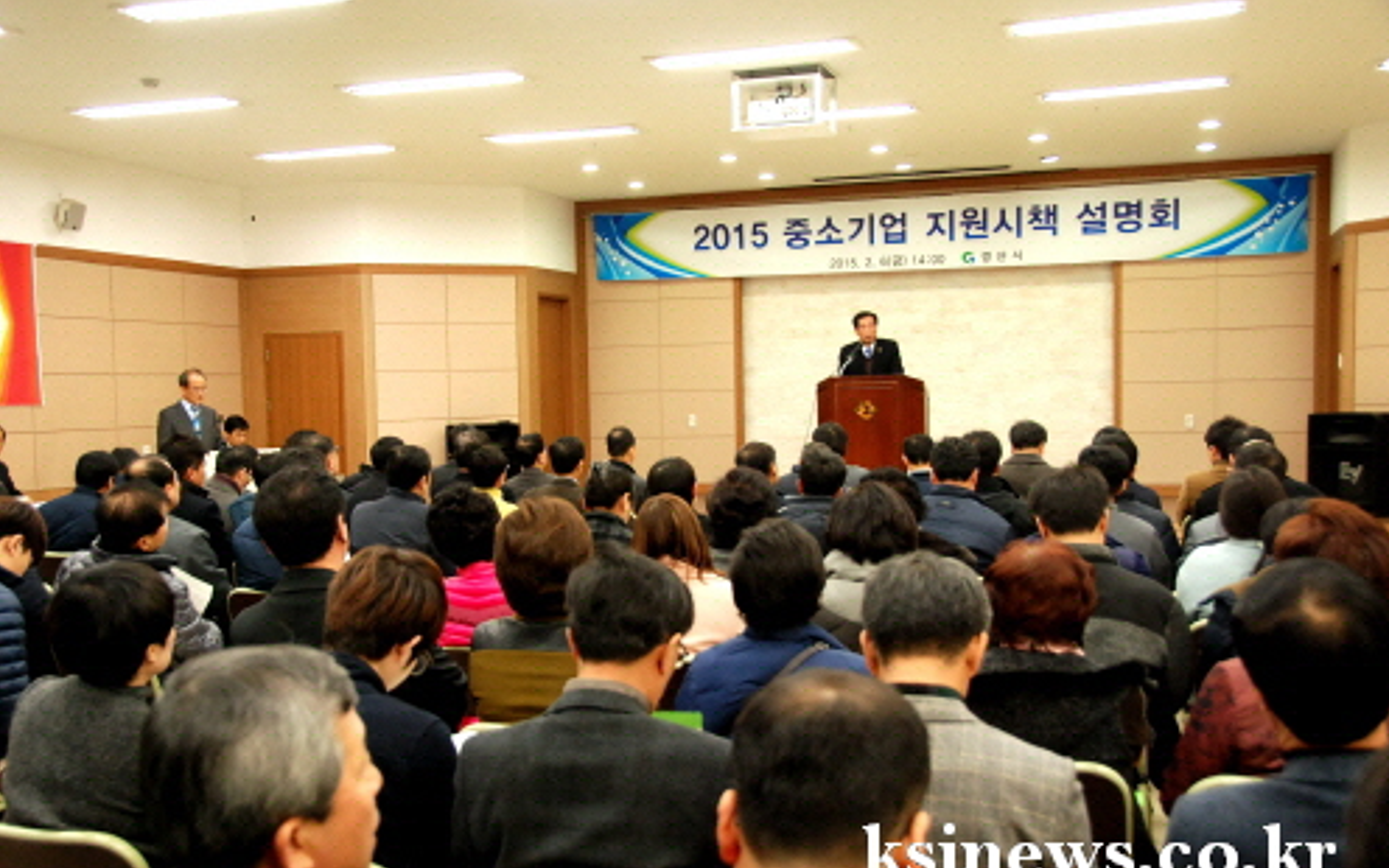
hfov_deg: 52.7
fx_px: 1401
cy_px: 462
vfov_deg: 34.4
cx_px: 697
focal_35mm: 37
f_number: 3.8
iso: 1000
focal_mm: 24
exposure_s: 1/60
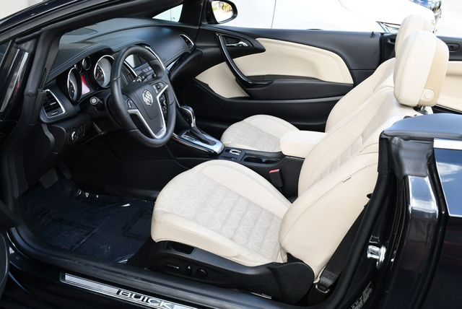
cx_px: 231
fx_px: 462
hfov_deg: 53.1
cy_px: 154
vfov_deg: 36.9
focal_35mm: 36
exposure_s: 1/250
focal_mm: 18
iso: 400
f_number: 5.6
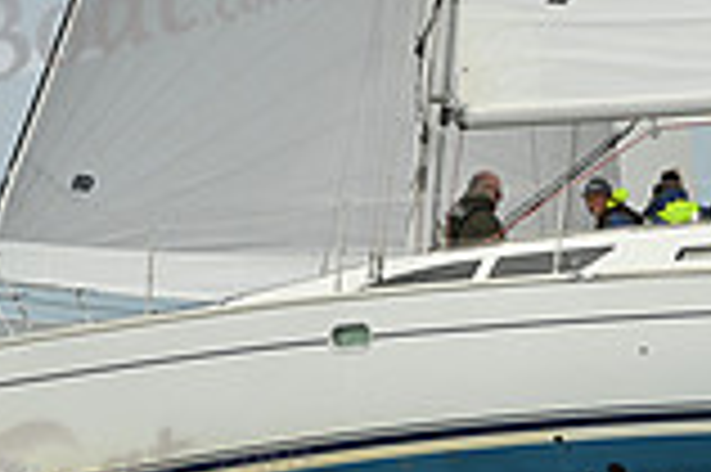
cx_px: 549
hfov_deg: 6.5
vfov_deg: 4.3
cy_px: 218
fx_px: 6234
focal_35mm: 316
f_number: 10
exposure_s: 1/1250
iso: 320
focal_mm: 86
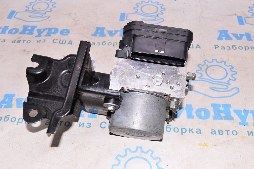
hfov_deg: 45.0
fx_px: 307
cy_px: 84
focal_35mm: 44
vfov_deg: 30.8
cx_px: 127
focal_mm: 29
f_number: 8
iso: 1600
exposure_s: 1/200
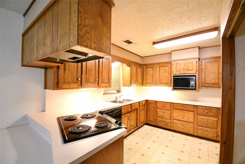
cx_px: 122
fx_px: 102
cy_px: 82
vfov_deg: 77.3
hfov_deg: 100.4
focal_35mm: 15
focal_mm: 10
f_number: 4.5
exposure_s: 1/125
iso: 10000
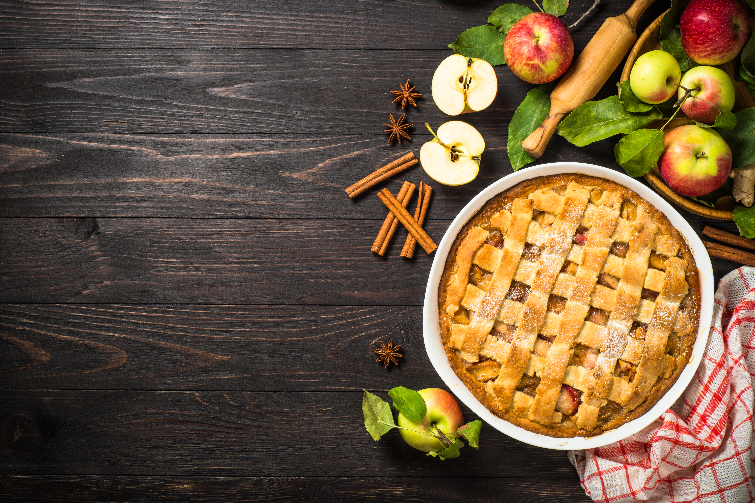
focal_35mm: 50
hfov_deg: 39.6
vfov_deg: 27.0
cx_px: 378
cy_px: 252
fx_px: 1049
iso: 100
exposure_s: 1/100
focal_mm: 50
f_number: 11
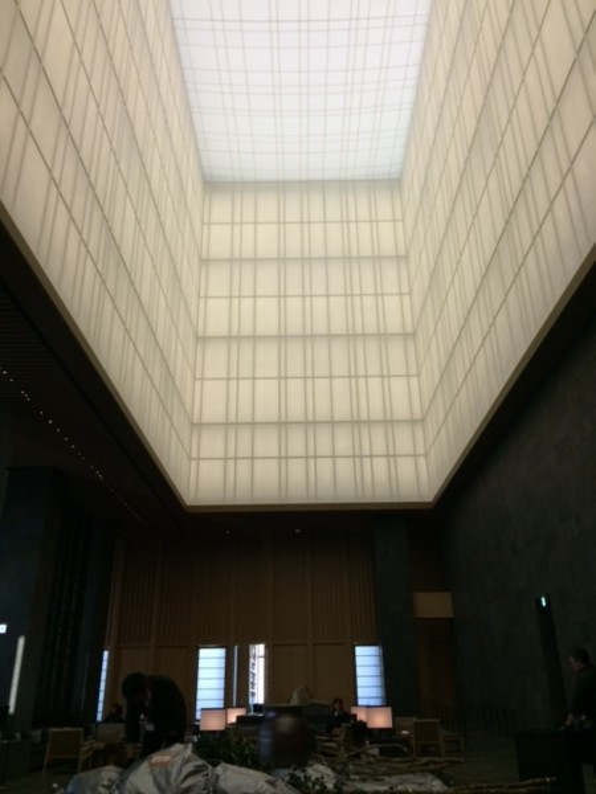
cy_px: 397
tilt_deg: +21.5
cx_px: 298
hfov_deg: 48.2
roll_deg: +1.1
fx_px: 666
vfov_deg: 61.7
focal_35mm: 29
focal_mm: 4.15
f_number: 2.2
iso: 40
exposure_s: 1/40
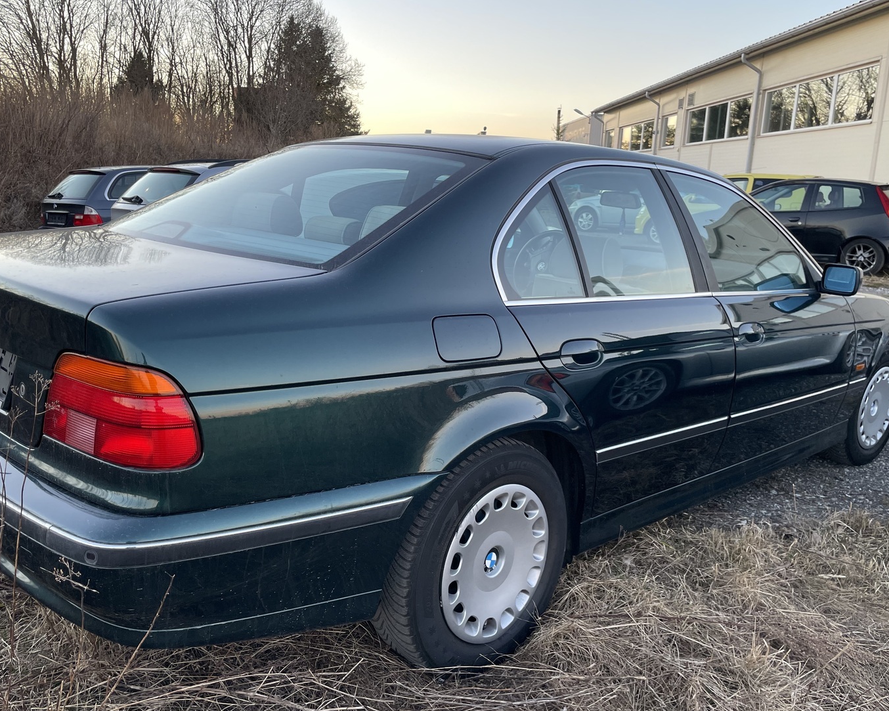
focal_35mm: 30
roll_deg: -2.1
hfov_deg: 58.7
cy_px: 352
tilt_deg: -12.1
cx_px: 410
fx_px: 789
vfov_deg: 48.5
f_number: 1.6
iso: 80
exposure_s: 1/121
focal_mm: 4.2
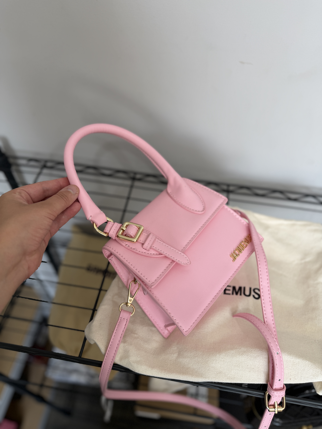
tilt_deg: -51.1
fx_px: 298
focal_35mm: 24
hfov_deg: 56.8
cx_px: 161
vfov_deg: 71.6
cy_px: 214
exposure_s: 1/149
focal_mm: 6.76
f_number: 1.78
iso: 64
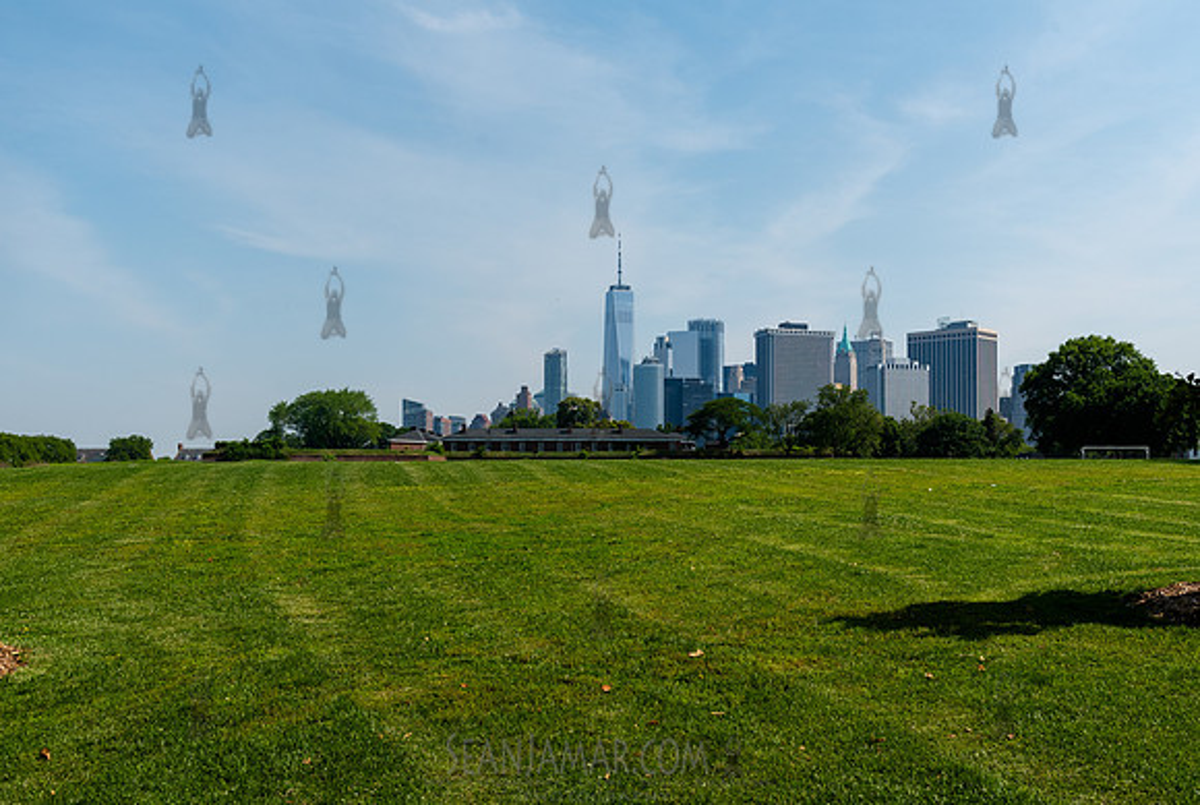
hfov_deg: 48.1
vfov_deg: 33.3
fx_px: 1341
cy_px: 473
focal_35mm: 40
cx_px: 667
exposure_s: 1/1000
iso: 400
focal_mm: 34
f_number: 8
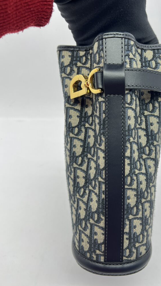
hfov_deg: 39.9
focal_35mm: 29
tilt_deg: -40.3
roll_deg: +1.8
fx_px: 220
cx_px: 103
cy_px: 141
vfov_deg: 66.1
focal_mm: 5.7
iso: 64
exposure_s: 1/100
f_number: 1.5
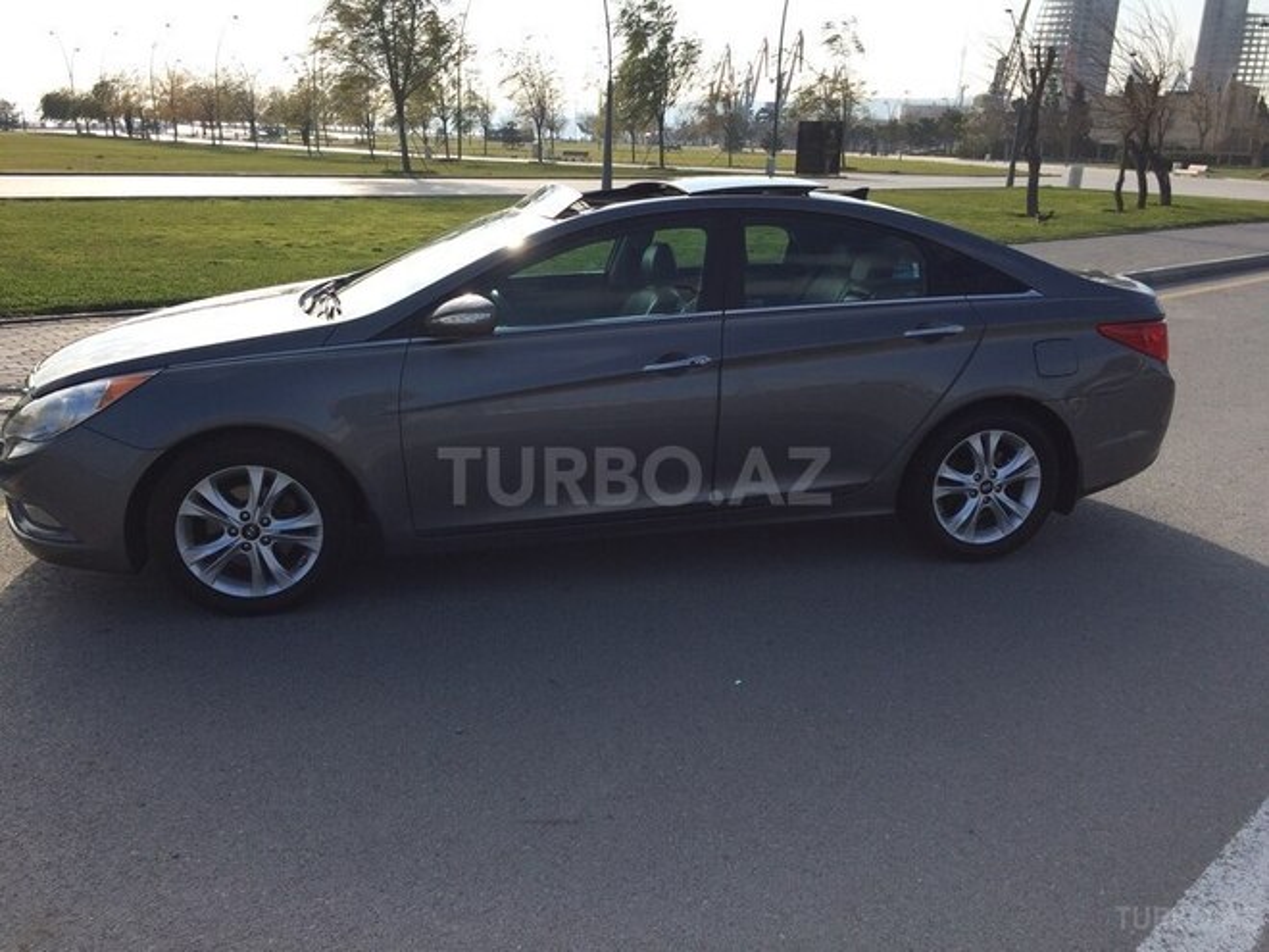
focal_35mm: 29
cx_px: 634
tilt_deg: -17.5
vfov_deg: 48.2
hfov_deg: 61.7
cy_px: 476
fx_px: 1063
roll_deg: -2.7
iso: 32
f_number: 2.2
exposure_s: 1/1953
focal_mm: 4.15
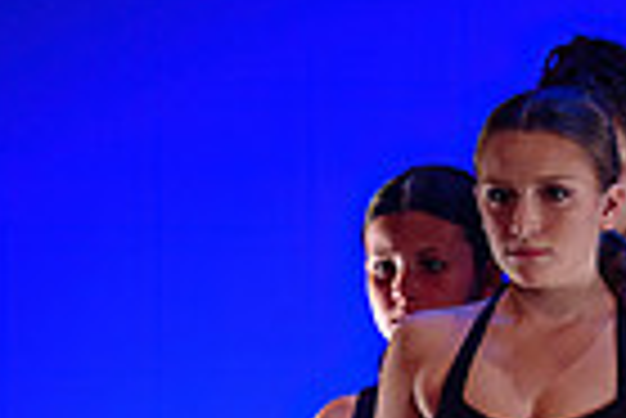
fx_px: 13229
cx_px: 928
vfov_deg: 1.8
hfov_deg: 2.7
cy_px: 735
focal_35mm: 760
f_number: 2.8
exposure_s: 1/320
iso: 1600
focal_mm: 170
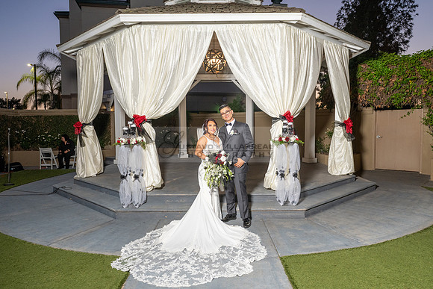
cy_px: 144
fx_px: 313
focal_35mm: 26
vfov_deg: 49.5
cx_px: 218
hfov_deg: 69.3
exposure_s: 1/200
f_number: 4.5
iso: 640
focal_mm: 24
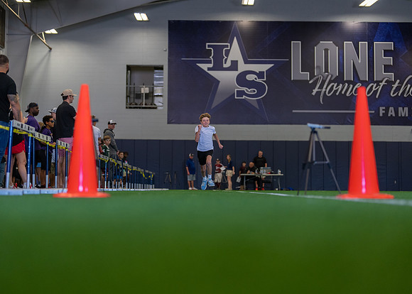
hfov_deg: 30.6
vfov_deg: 22.1
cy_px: 132
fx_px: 753
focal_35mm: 64
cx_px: 203
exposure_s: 1/1000
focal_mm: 50
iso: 1250
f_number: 1.2
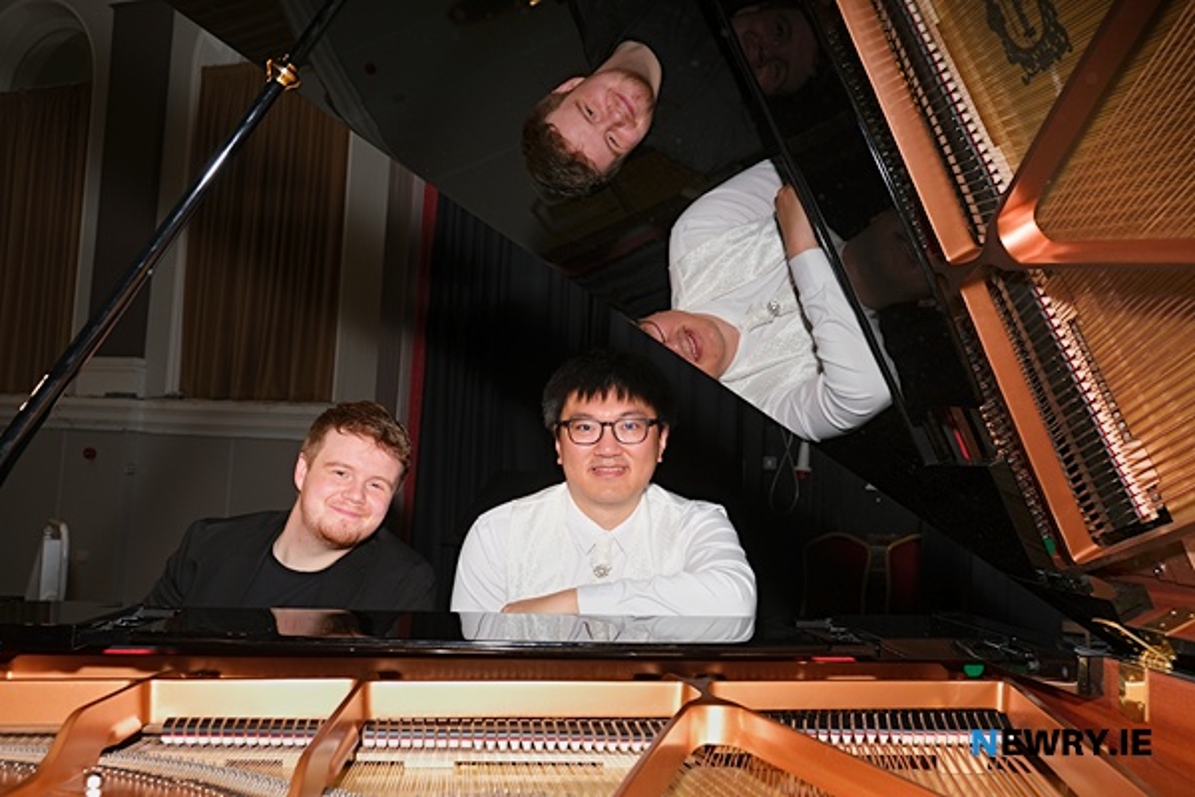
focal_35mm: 31
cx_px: 598
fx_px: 1029
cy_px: 398
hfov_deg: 60.3
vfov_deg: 42.3
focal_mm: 20.5
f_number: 4.5
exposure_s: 1/250
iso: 400
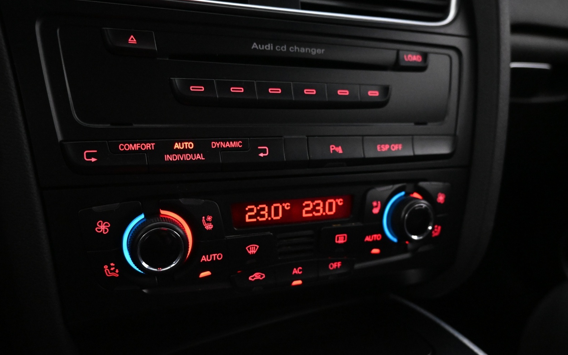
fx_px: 422
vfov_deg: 45.6
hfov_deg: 67.9
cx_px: 280
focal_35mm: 27
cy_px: 181
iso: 6400
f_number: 3.5
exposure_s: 1/30
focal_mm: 17.5
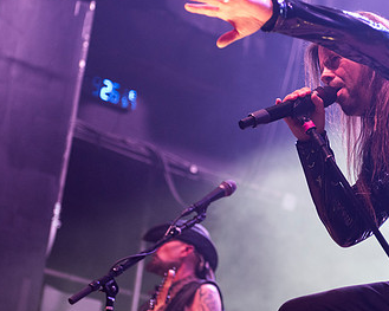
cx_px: 271
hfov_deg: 16.5
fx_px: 1335
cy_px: 135
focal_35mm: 116
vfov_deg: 13.3
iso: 2500
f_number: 3.2
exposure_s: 1/320
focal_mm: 70
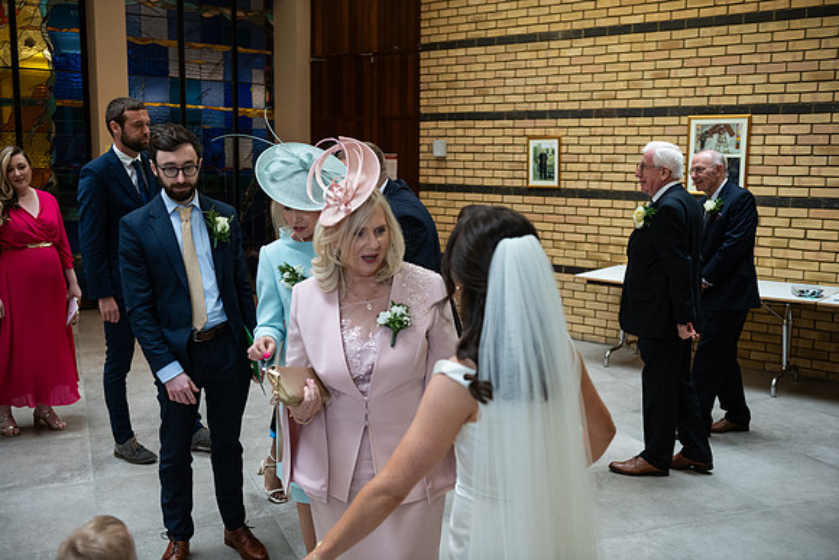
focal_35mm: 36
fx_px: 839
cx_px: 420
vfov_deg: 36.9
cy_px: 280
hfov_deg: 53.1
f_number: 3.5
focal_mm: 36
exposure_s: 1/160
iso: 800
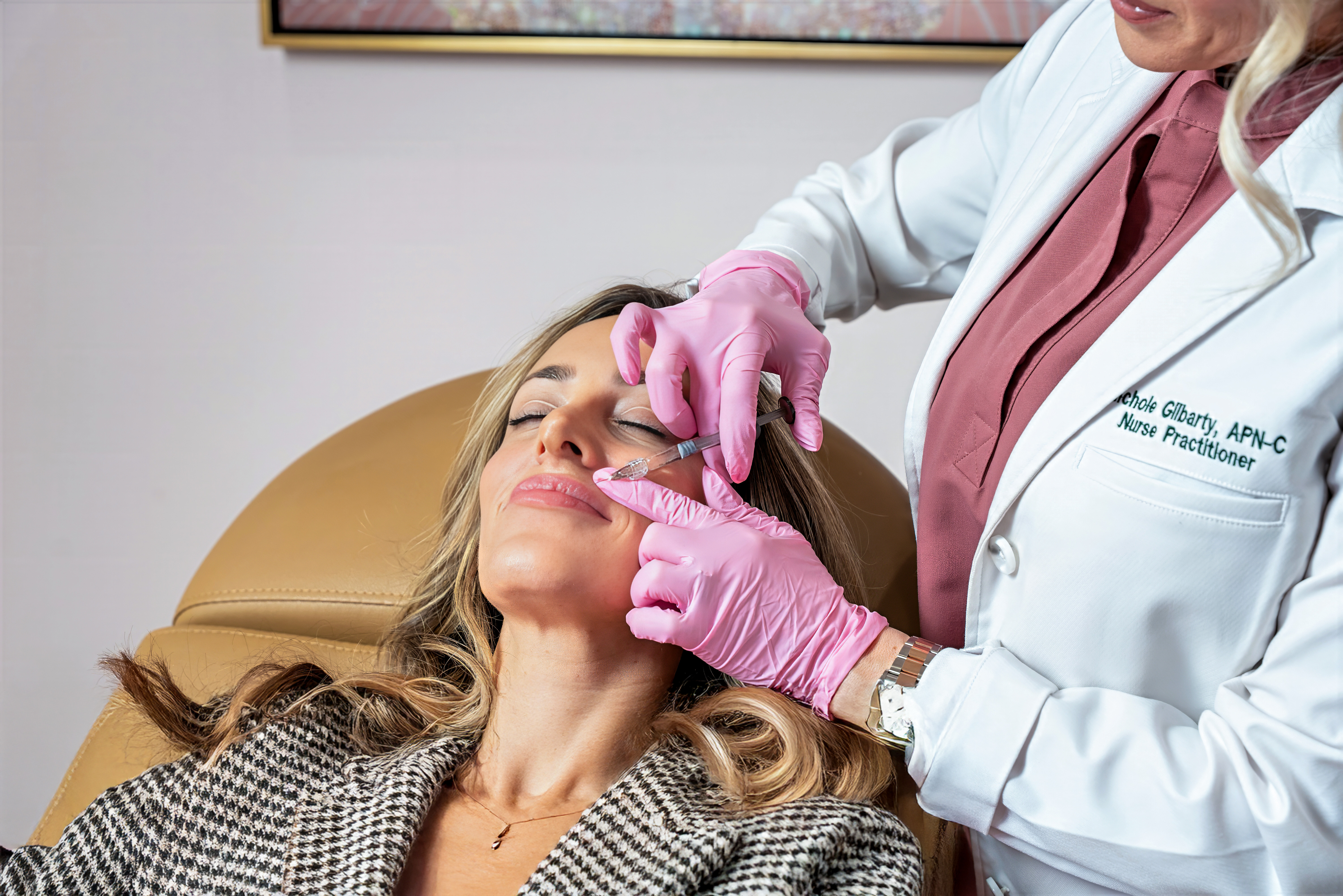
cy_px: 448
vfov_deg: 28.3
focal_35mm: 48
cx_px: 672
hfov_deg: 41.4
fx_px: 1776
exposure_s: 1/250
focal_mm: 47.6
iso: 1250
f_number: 5
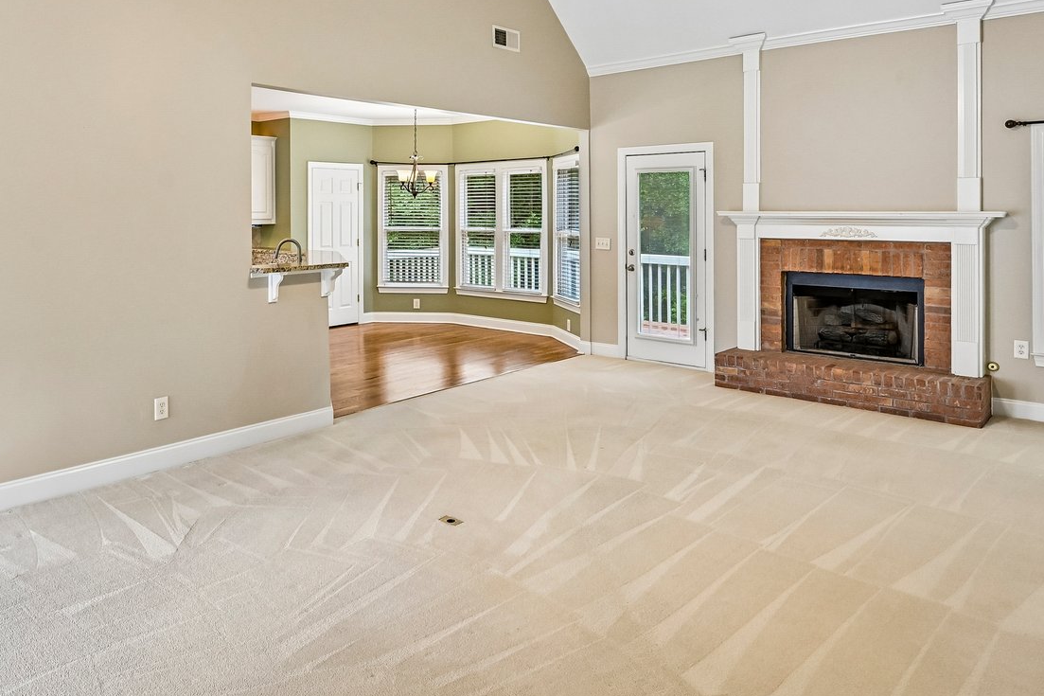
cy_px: 211
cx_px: 409
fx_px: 754
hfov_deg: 68.6
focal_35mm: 26
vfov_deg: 48.4
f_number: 8
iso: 360
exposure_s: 1/15
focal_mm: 14
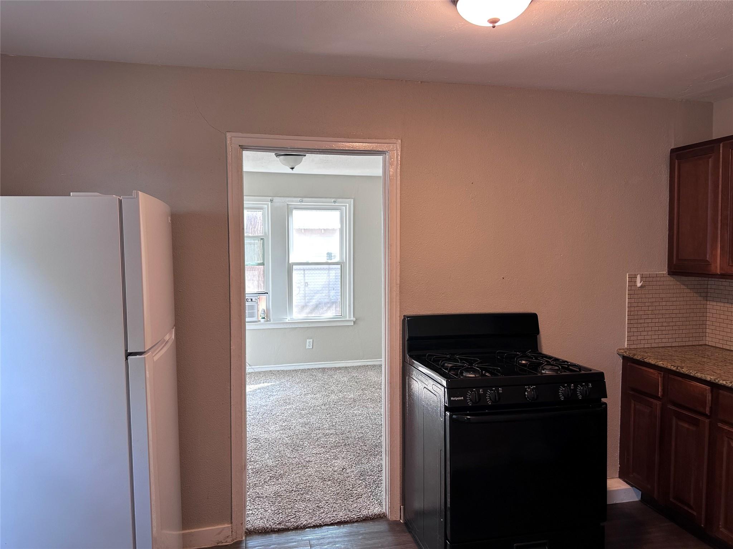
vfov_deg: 56.8
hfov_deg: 71.6
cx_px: 366
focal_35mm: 24
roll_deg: +0.4
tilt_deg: -2.8
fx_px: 508
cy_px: 274
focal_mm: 6.86
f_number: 1.78
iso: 125
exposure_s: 1/60
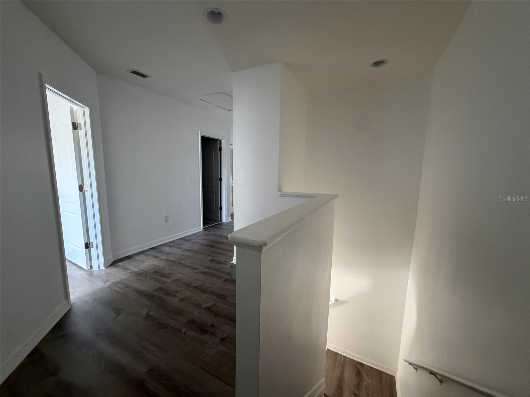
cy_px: 198
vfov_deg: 85.7
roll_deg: -0.7
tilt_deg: -6.9
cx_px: 265
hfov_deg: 102.1
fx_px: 214
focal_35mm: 14
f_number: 2.2
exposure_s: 1/60
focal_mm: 2.22
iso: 640
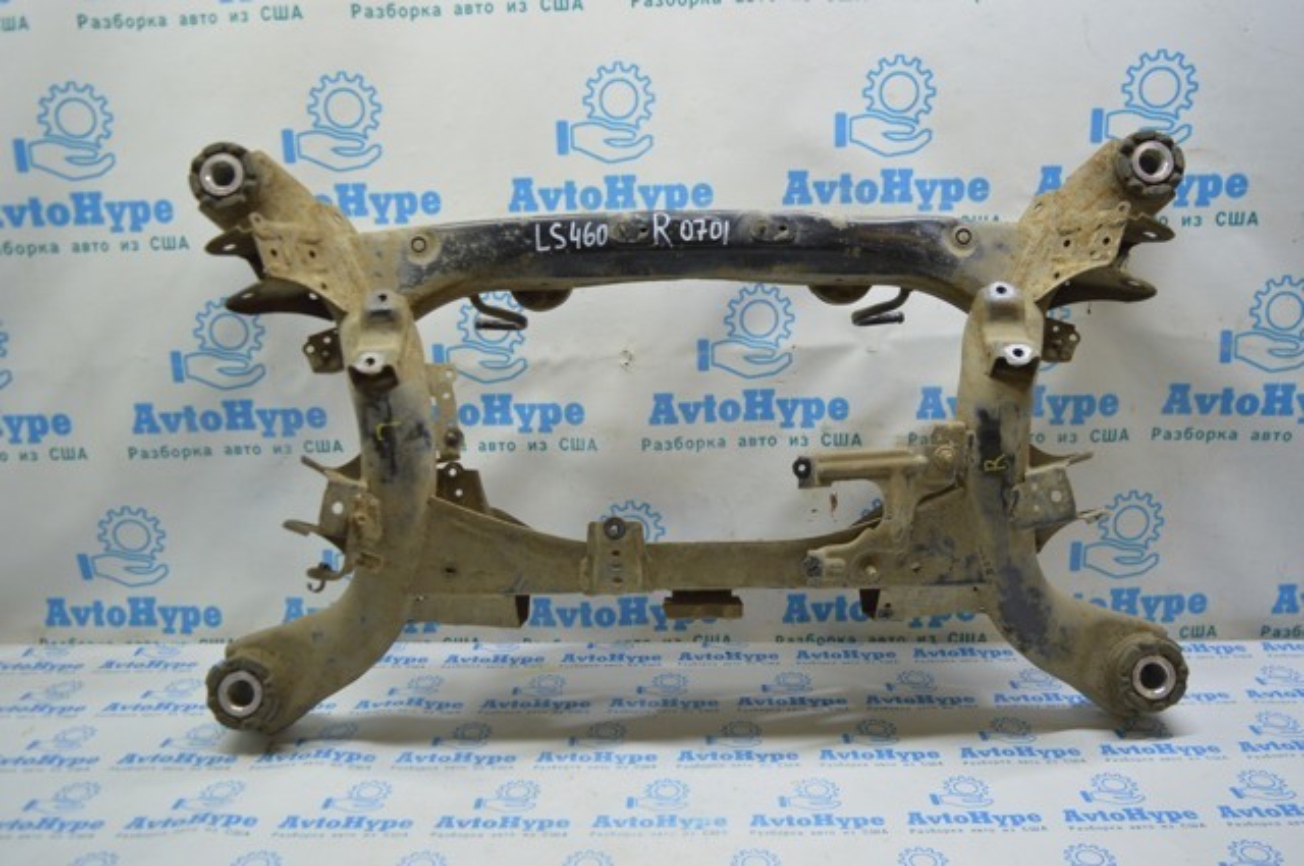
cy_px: 433
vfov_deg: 43.5
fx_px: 1085
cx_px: 652
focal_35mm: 30
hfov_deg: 62.0
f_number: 3.8
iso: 400
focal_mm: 20
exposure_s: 1/60
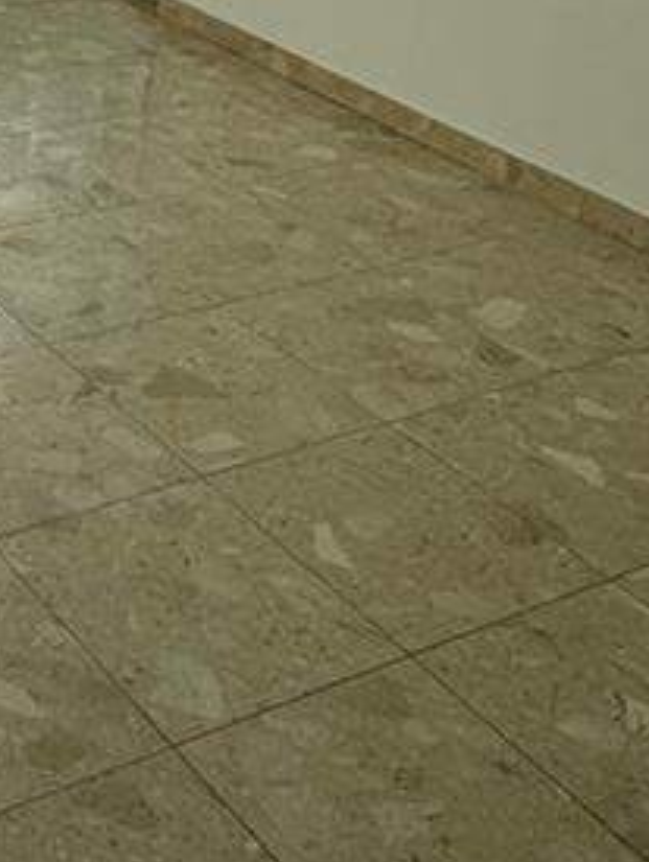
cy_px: -81
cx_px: -314
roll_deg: -2.5
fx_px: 1521
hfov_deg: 20.7
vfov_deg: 28.7
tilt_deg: -15.3
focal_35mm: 61
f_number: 2.2
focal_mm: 2.22
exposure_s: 1/1477
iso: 50
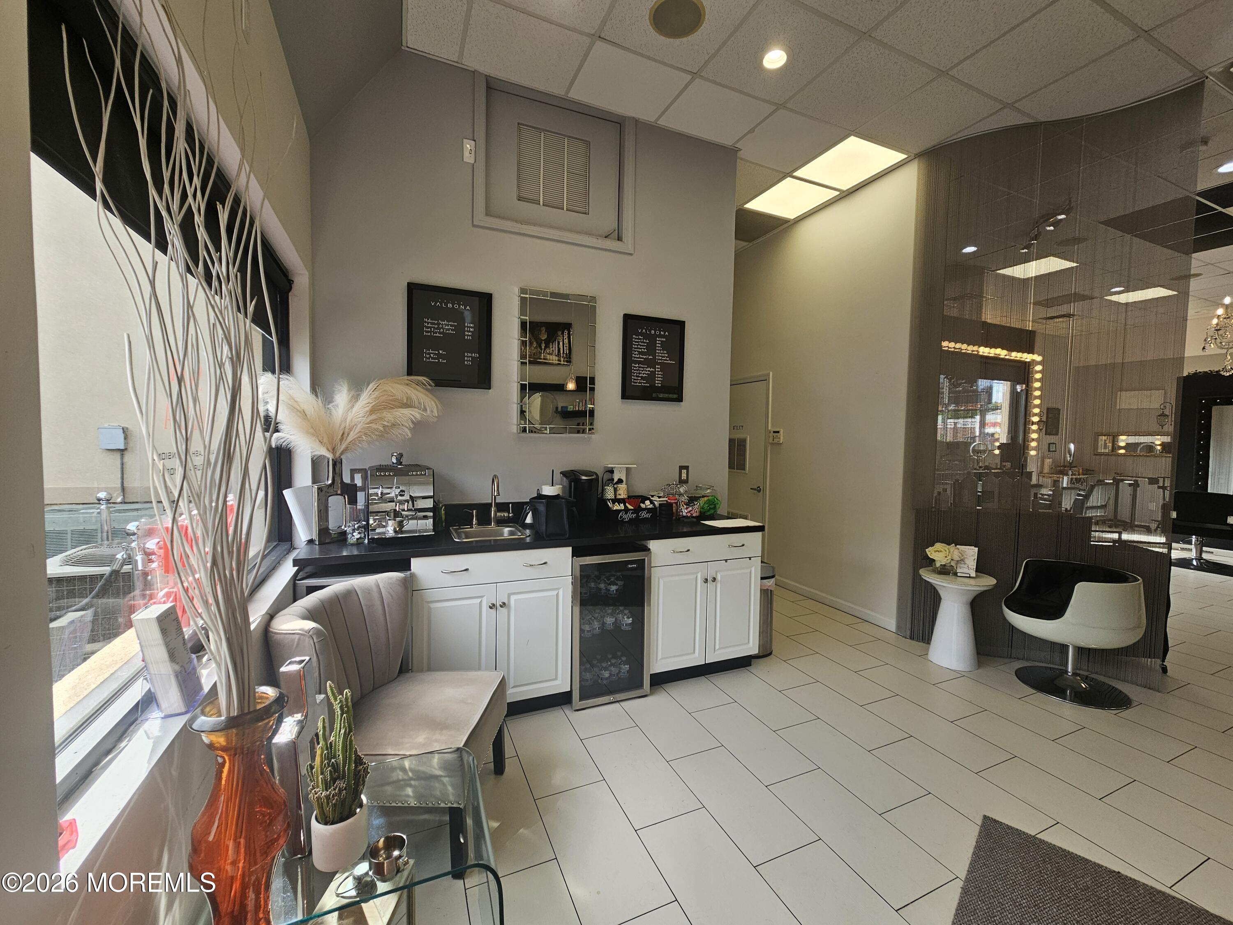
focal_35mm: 13
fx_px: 463
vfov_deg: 89.9
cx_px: 616
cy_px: 462
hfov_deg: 106.2
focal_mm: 2.2
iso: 50
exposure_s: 1/191
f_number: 2.2
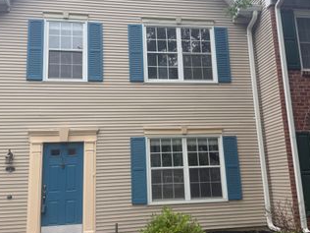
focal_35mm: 38
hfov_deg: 49.0
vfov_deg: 37.7
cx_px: 153
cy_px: 101
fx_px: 340
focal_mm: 6.76
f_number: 1.78
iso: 100
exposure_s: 1/955
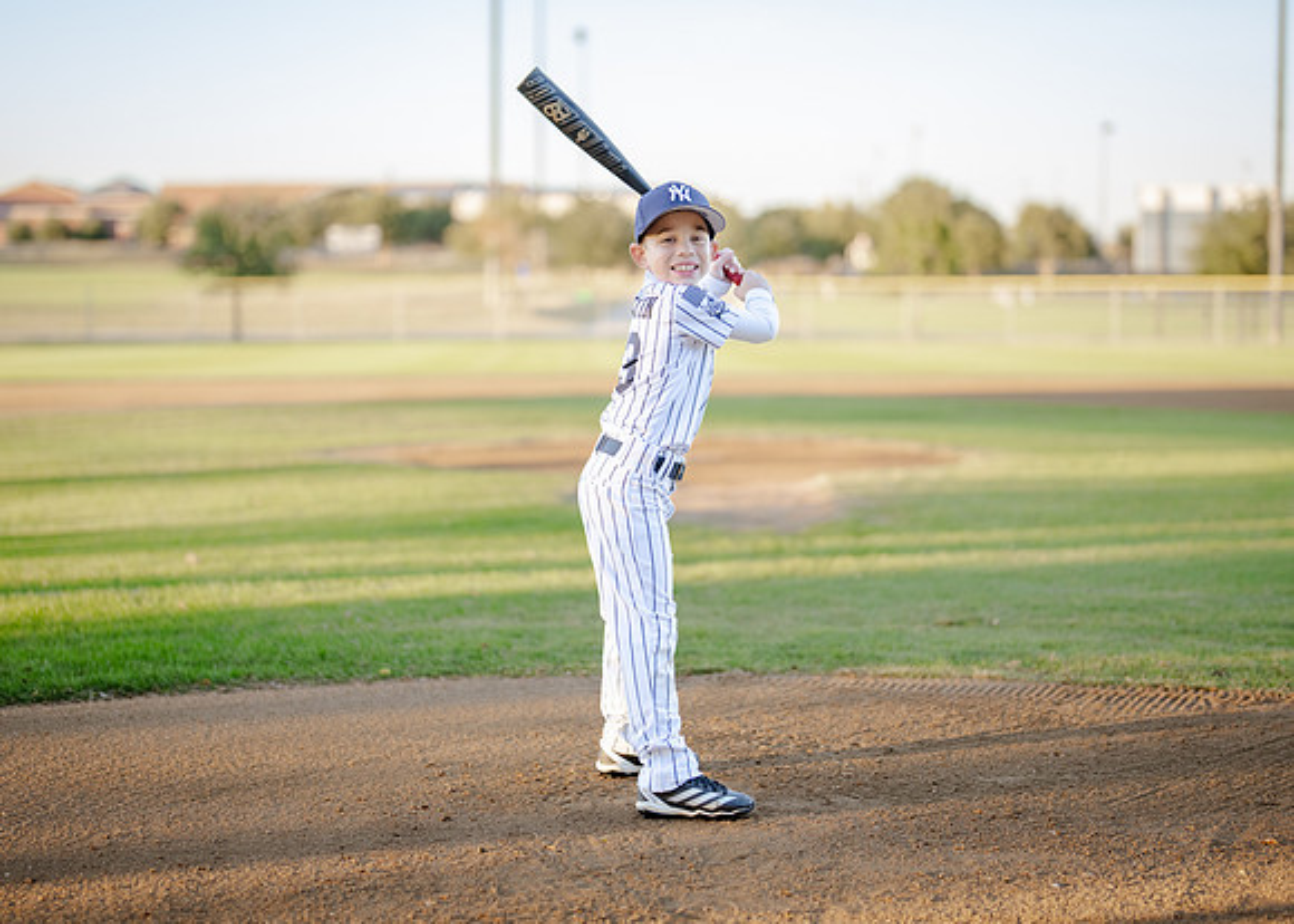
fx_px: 2430
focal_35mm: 66
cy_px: 450
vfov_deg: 21.5
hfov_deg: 29.8
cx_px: 657
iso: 250
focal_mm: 50
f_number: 1.2
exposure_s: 1/1600
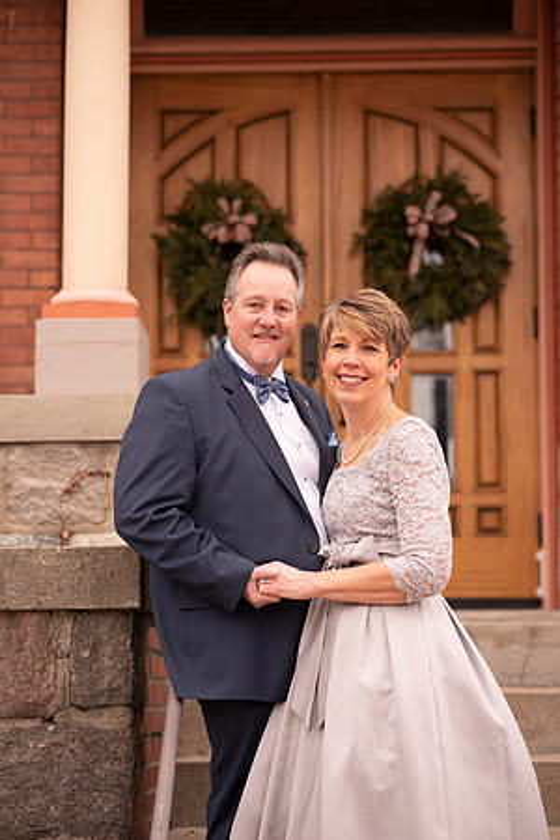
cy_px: 420
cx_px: 280
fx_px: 1983
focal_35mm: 85
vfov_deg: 23.9
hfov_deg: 16.1
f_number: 2.5
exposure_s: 1/125
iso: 100
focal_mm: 85
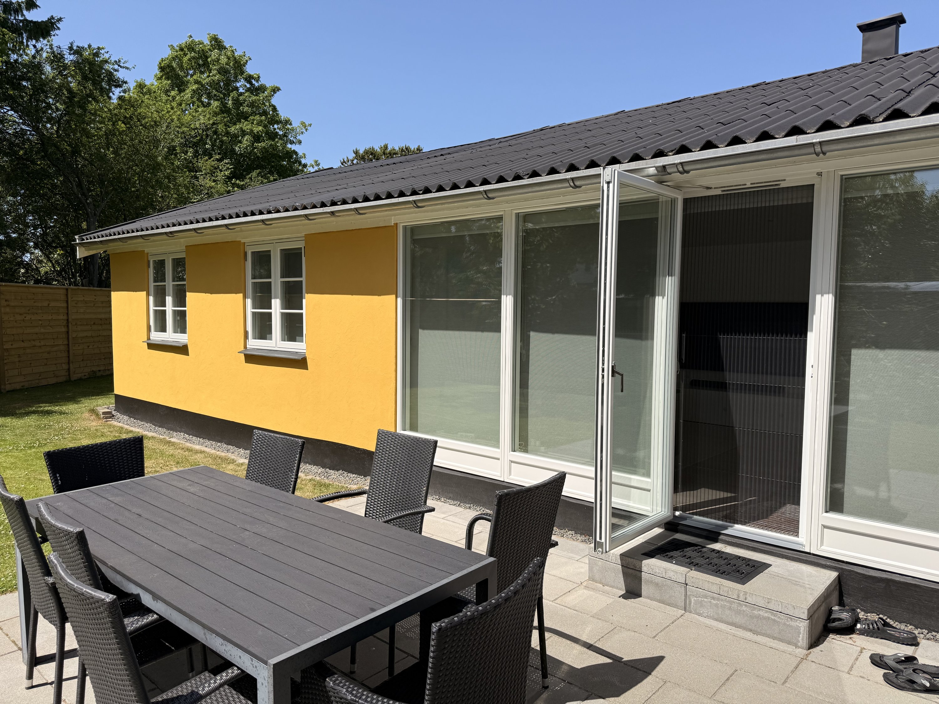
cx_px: 470
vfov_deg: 56.8
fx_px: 651
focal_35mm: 24
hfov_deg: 71.6
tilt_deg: -2.3
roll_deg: -0.5
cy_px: 352
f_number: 1.78
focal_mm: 6.76
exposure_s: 1/5319
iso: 80
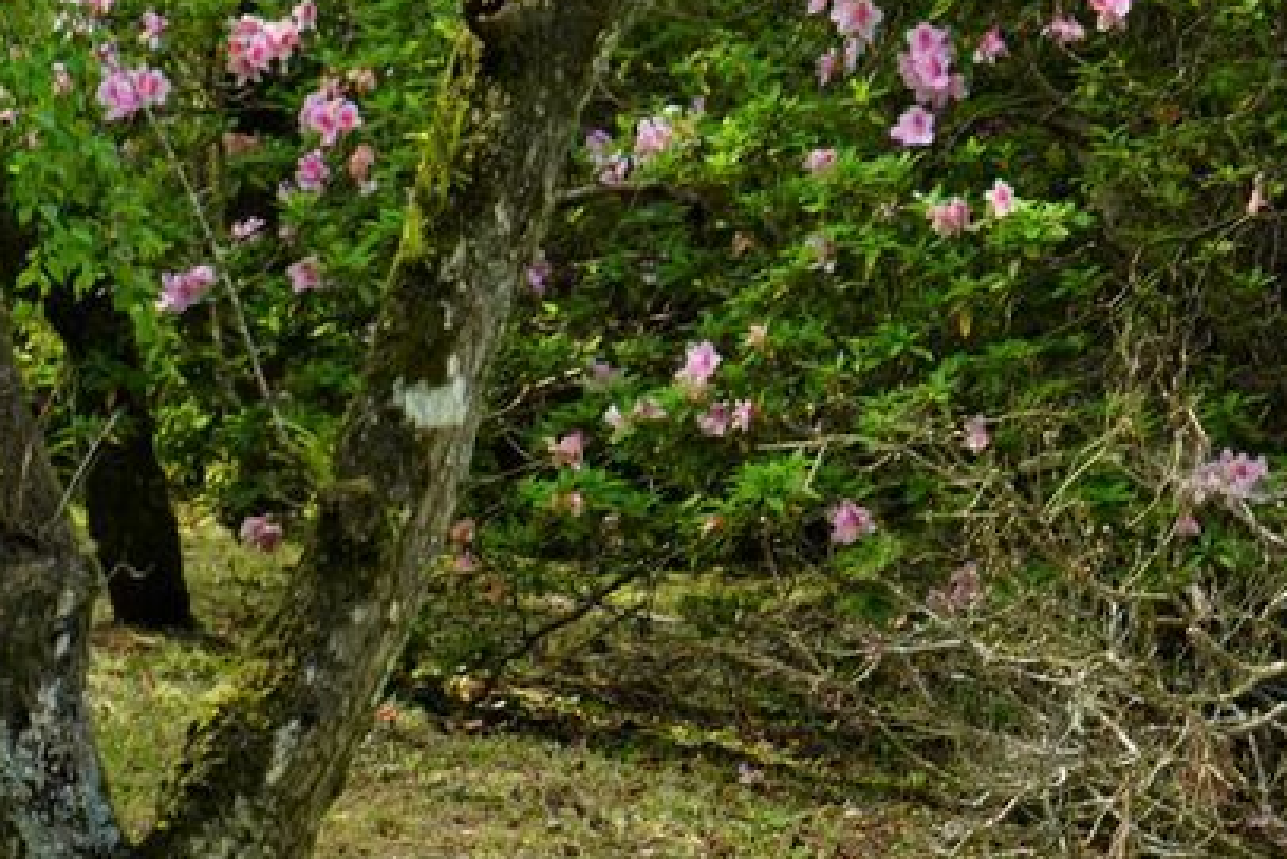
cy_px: 263
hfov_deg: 9.8
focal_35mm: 207
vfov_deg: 6.6
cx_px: 1560
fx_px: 7402
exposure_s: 1/80
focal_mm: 70
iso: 400
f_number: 5.6
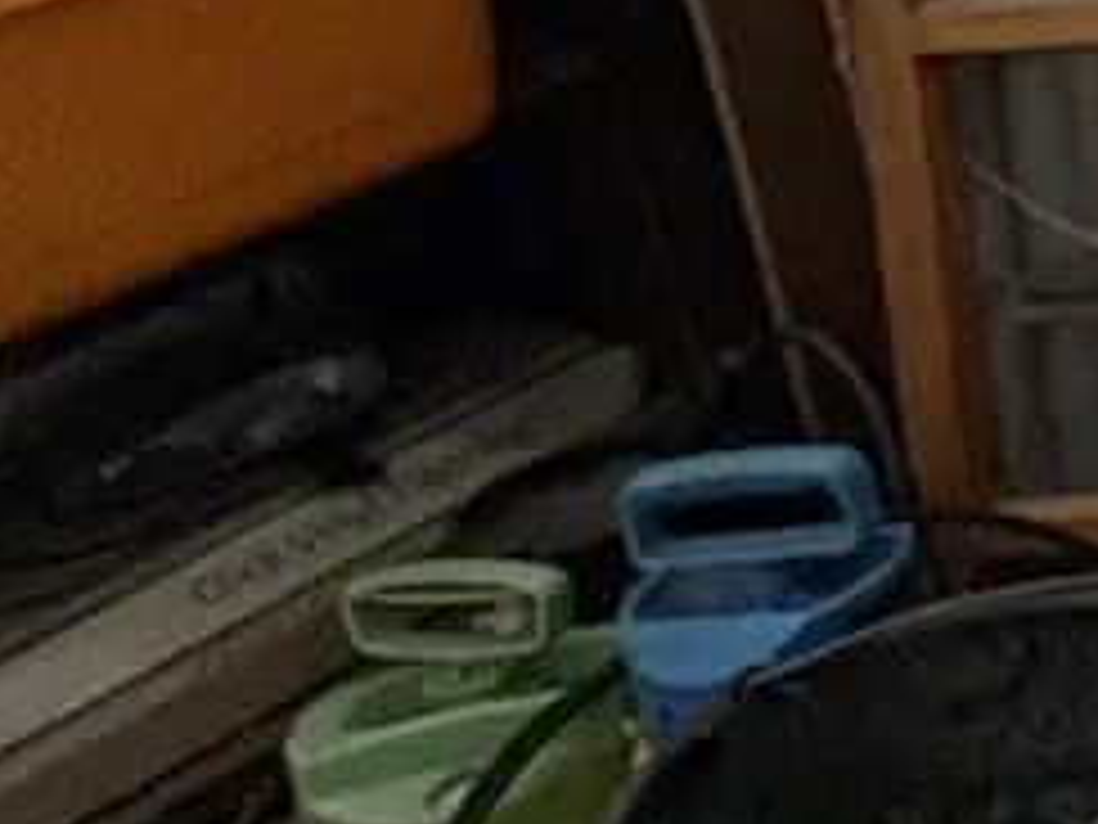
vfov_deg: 12.7
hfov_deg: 10.7
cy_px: -450
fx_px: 3489
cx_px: 3447
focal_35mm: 110
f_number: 2.2
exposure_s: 1/99
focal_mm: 2.22
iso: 125
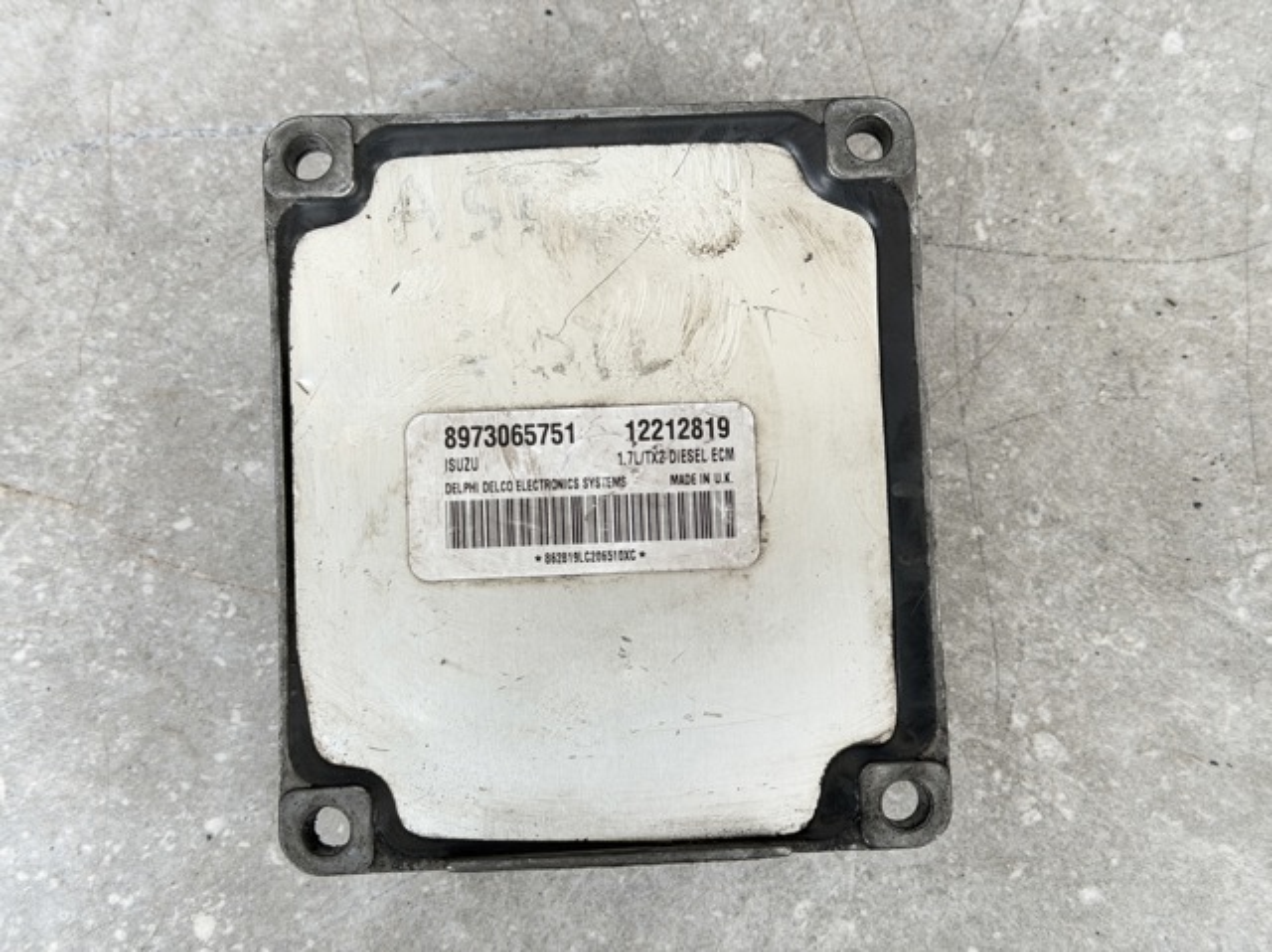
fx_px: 1762
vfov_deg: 30.2
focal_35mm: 48
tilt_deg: -82.7
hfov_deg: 39.7
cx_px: 636
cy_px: 476
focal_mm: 6.76
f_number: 1.78
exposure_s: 1/60
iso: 250
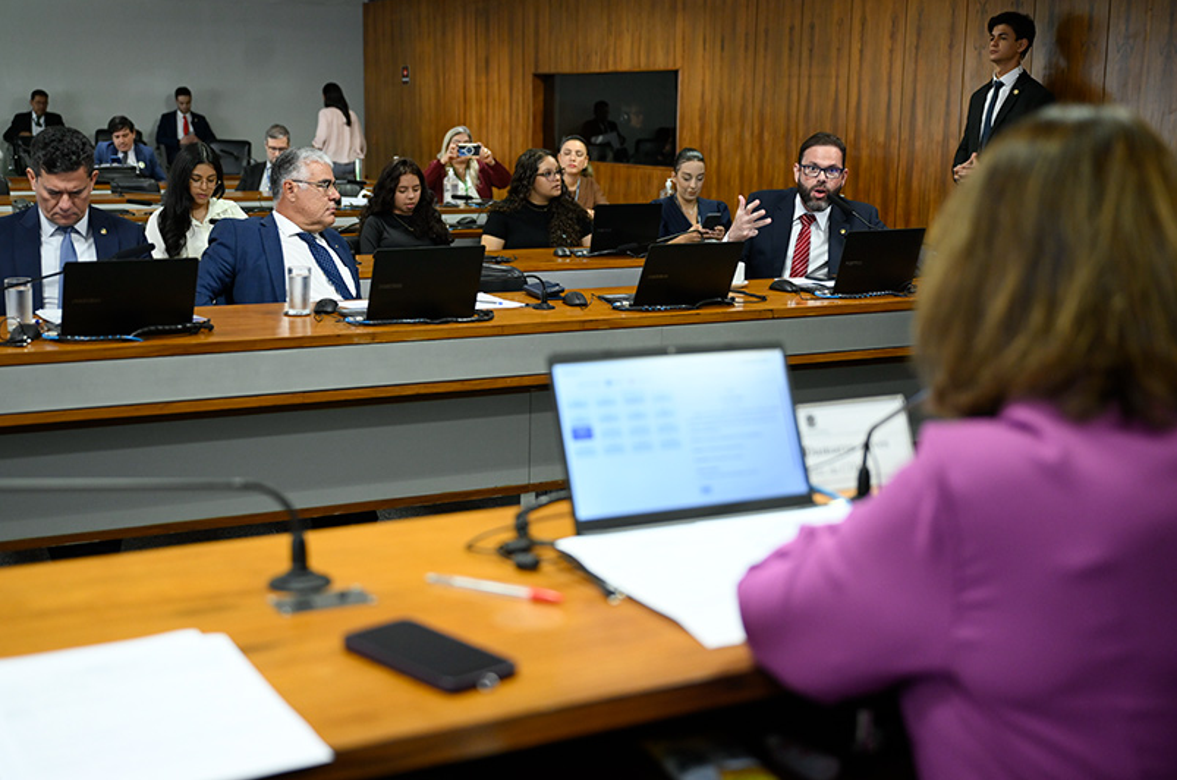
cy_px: 389
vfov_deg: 29.7
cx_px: 560
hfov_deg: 43.7
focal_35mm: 45
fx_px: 1468
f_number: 2.8
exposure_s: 1/200
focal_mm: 42
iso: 1600
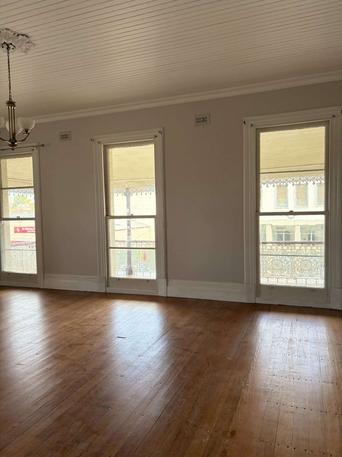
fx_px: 343
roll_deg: +0.8
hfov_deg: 53.1
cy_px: 228
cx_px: 171
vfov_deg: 67.3
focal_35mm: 26
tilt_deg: -3.1
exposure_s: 1/221
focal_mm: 5.96
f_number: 1.6
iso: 125
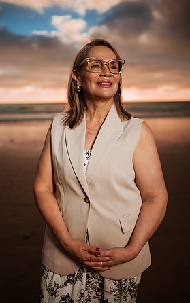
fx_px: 298
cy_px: 151
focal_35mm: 36
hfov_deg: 35.4
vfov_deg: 54.0
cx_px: 98
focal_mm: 35
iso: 50
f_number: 1.8
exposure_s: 1/4000
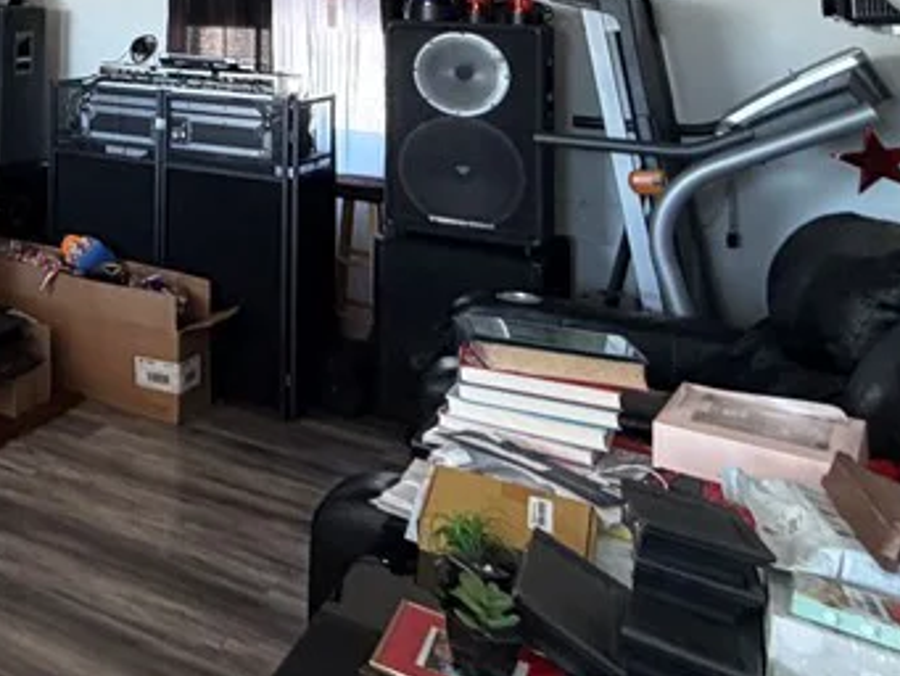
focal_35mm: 42
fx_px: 1092
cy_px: -61
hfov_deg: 35.5
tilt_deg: +2.8
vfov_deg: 30.8
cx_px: -174
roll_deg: -1.3
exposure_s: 1/60
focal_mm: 2.22
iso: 250
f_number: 2.2
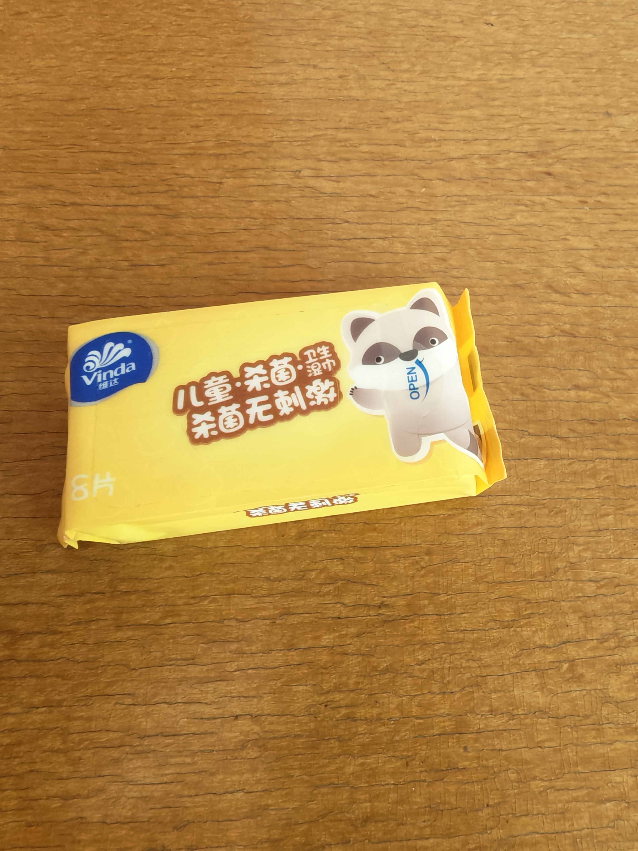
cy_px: 426
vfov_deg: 73.9
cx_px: 319
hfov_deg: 58.9
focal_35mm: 23
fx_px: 565
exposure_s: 1/33
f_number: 2
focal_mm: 1.82
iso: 400
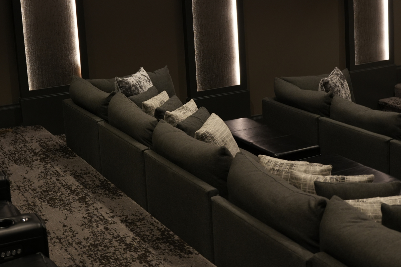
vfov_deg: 22.0
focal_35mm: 61
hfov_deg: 32.8
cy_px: 63
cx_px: 155
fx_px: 679
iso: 320
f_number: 2.8
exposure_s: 1/30
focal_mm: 24
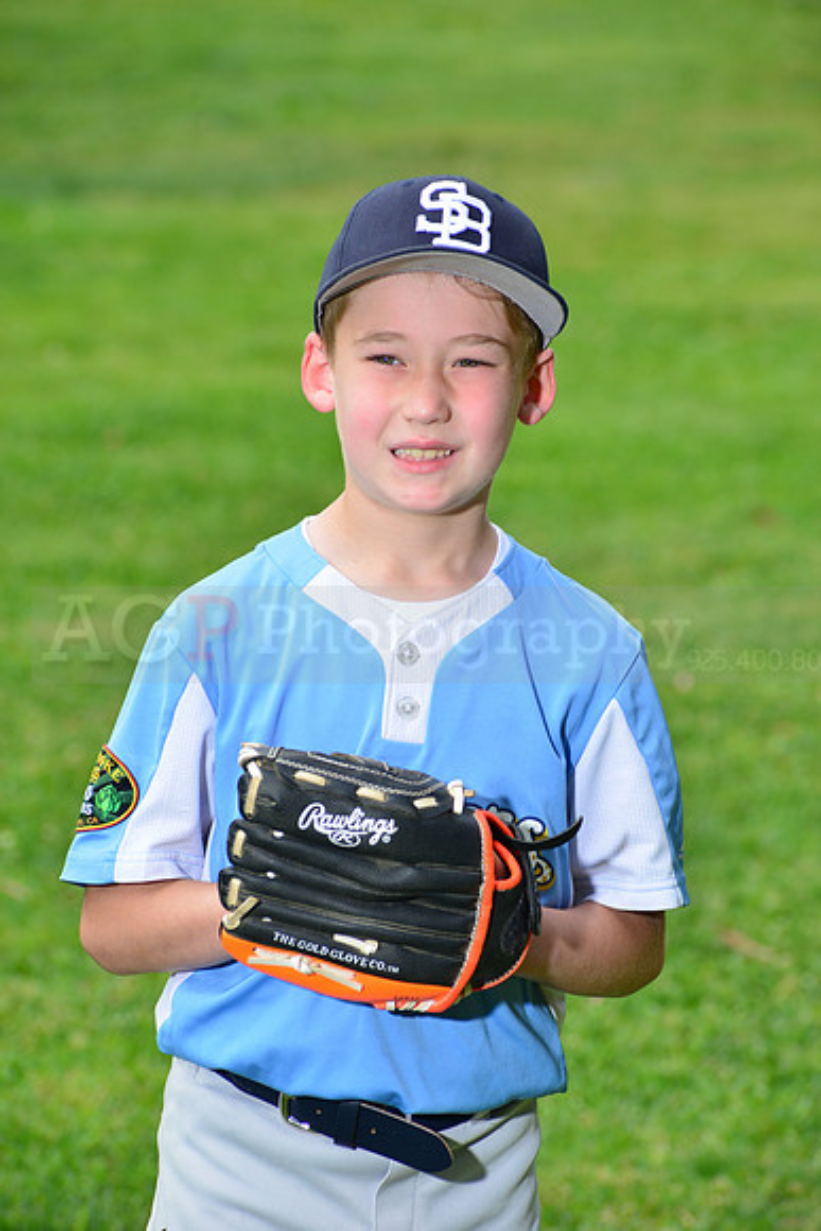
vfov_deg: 10.3
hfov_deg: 6.9
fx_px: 6837
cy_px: 616
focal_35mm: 200
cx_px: 410
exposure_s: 1/200
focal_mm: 200
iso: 250
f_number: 10
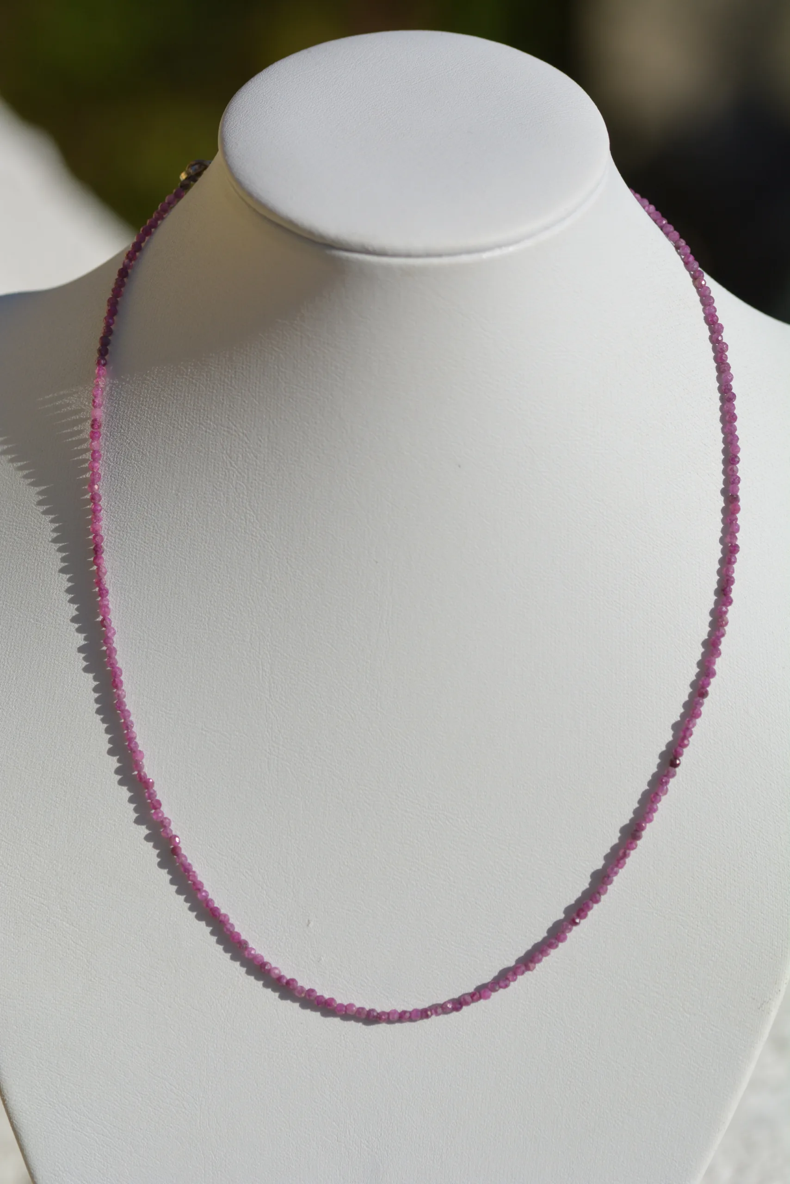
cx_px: 395
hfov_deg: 8.7
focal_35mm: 158
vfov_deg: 13.0
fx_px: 5181
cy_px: 592
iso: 400
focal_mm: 105
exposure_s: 1/4000
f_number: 5.6
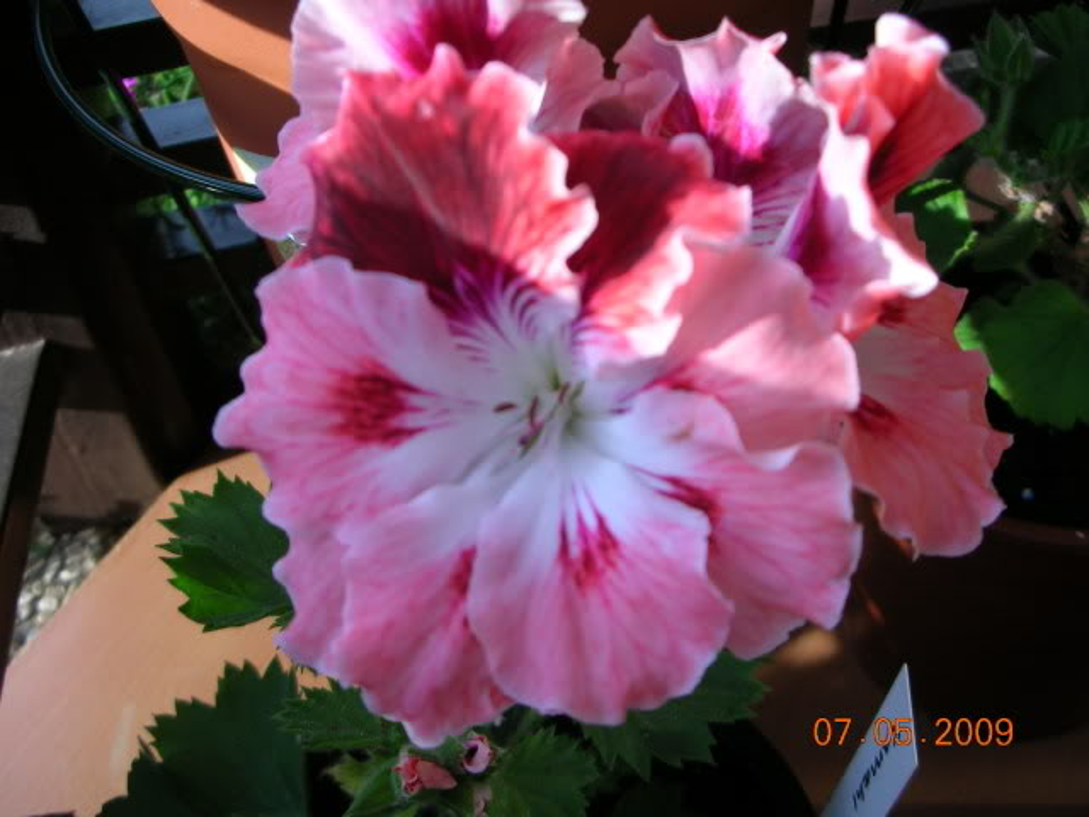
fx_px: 1101
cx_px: 544
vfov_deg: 40.7
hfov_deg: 52.6
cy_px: 408
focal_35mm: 35
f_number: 3
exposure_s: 1/250
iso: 50
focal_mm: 5.8
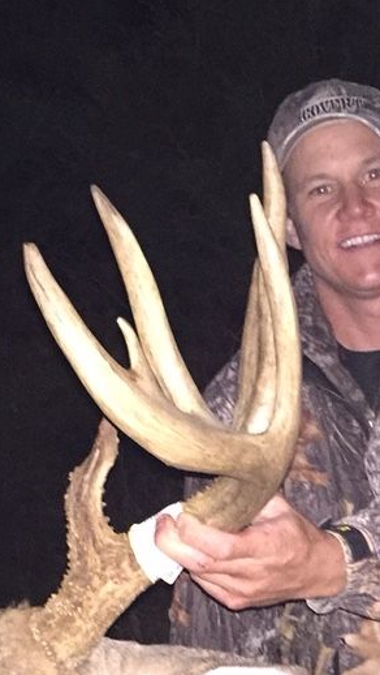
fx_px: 1395
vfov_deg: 26.5
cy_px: 564
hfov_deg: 15.4
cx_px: 316
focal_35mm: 78
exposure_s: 1/16
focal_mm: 4.15
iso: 500
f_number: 2.2
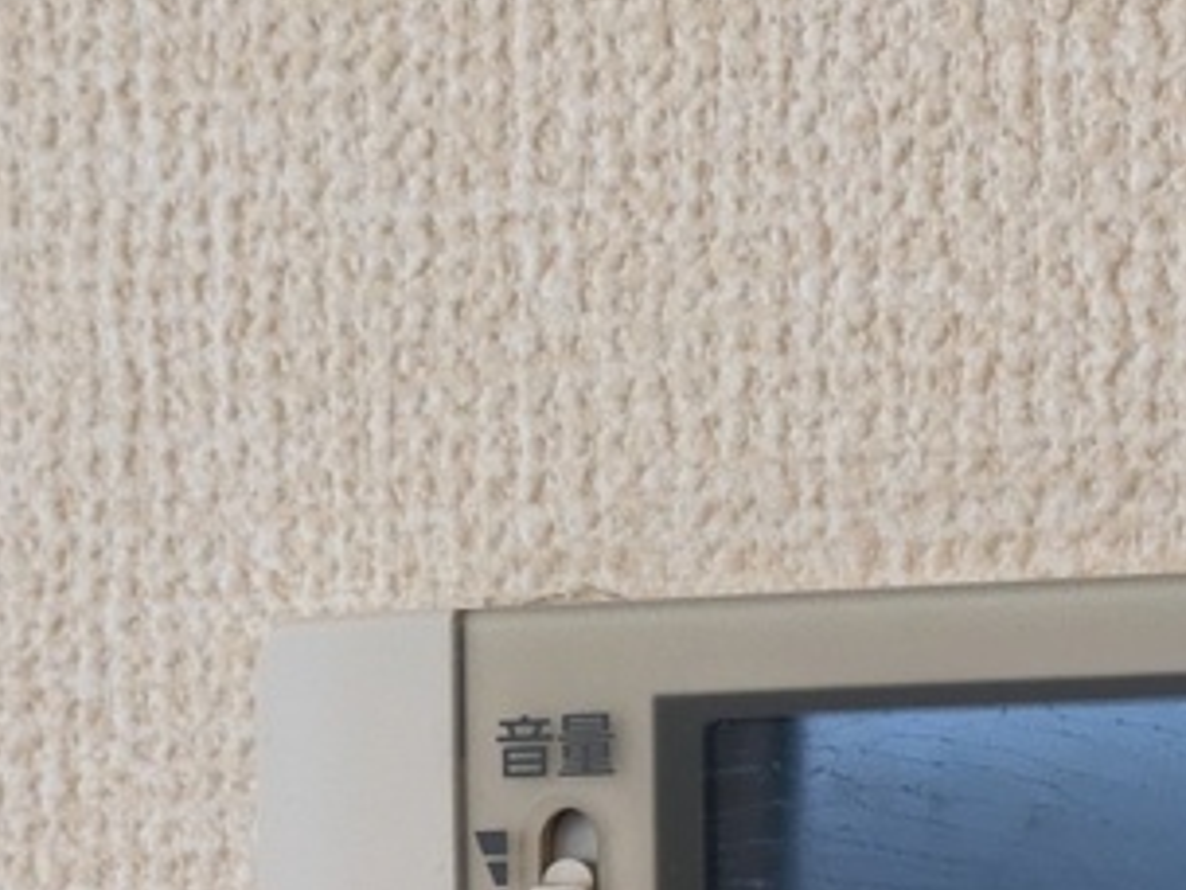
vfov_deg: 9.0
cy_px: 1319
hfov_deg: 12.2
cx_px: 1030
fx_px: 5516
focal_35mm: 161
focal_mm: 5.43
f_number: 1.89
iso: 229
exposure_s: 1/120
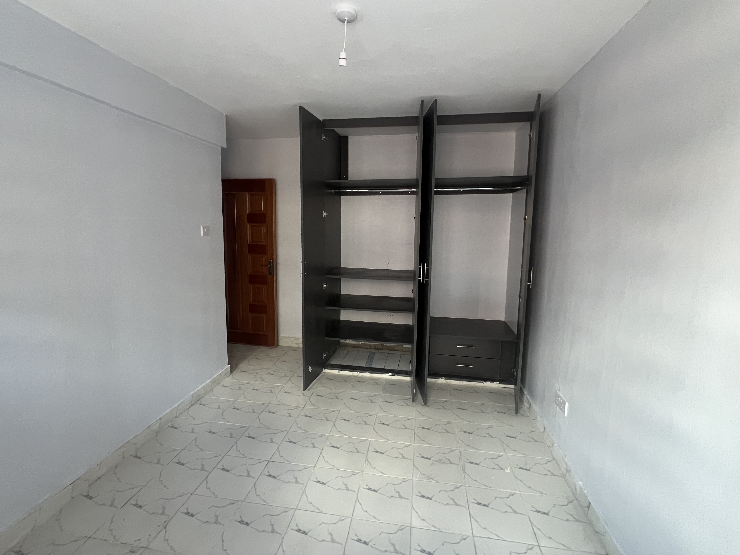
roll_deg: -1.2
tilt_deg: -6.9
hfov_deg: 102.1
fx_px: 299
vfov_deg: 85.6
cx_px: 376
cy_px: 262
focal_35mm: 14
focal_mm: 1.57
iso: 320
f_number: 1.8
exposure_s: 1/60
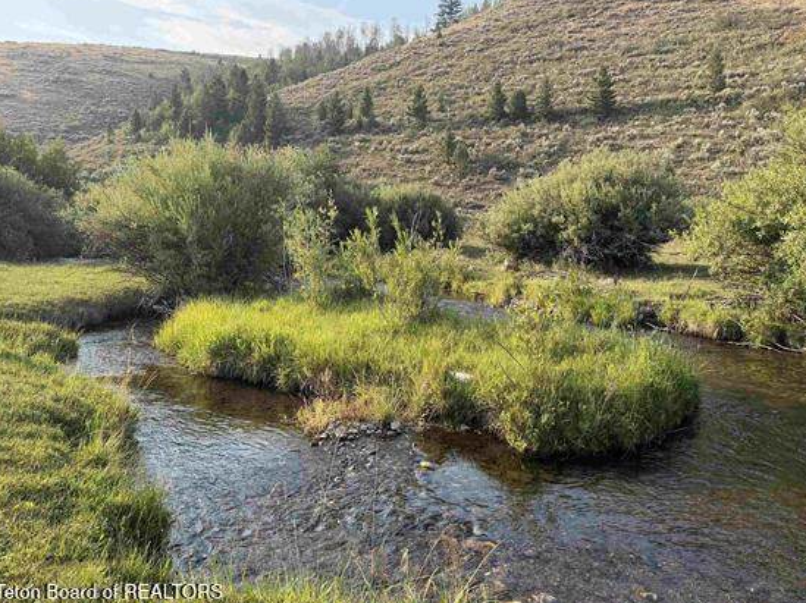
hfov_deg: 63.5
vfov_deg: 49.6
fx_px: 652
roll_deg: -1.4
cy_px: 271
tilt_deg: -4.0
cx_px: 393
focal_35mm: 28
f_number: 1.78
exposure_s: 1/1464
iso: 100
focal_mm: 6.76
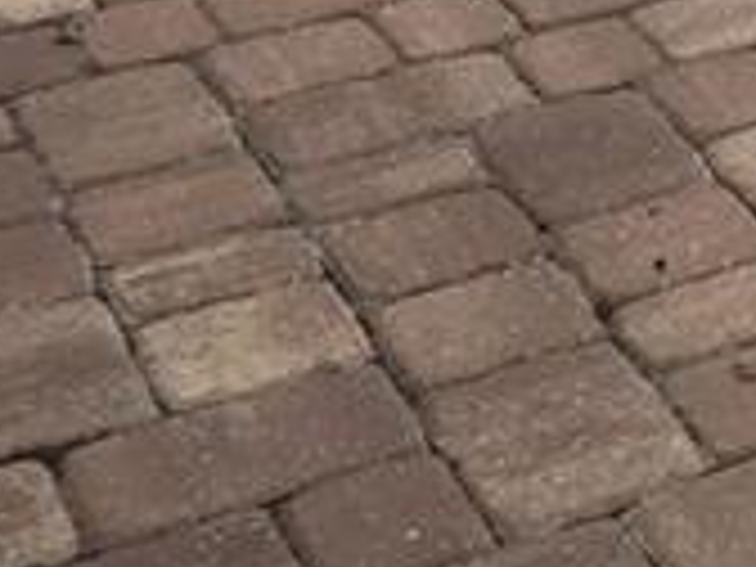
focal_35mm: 138
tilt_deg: -10.8
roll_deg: -1.7
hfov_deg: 11.8
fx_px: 3014
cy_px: -657
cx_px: 1764
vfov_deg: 9.8
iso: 25
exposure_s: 1/1099
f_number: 2.2
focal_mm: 4.15
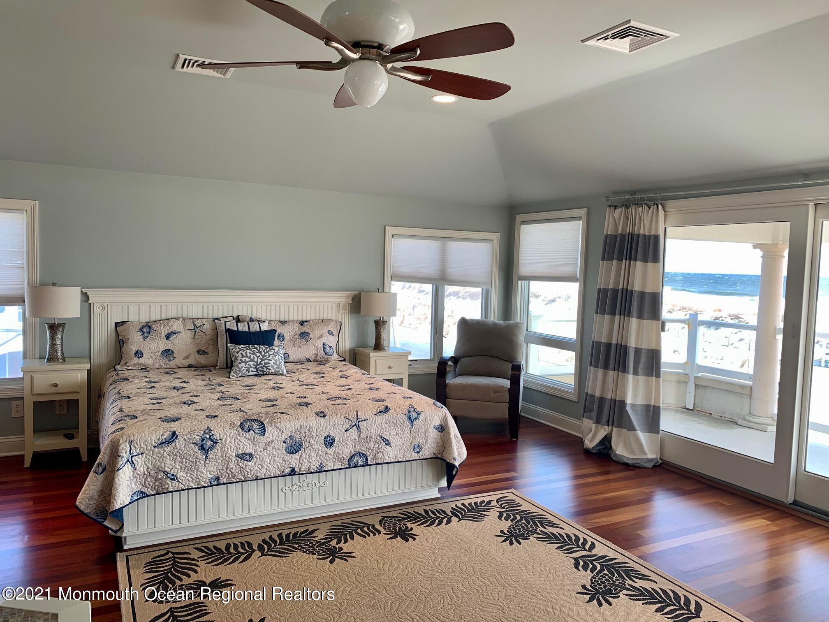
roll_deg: -1.3
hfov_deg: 67.3
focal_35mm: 26
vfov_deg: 53.1
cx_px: 414
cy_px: 311
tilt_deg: -4.2
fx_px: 623
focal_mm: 4.25
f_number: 1.8
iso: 50
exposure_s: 1/120
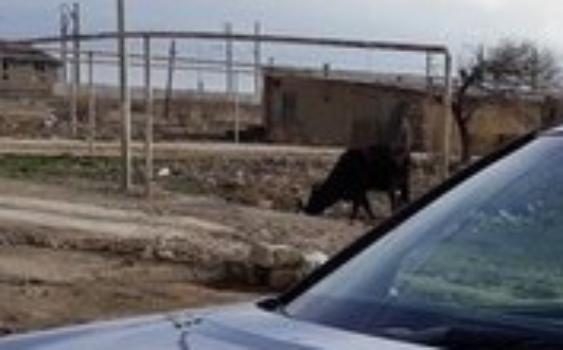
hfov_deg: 18.8
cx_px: 611
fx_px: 1639
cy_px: 536
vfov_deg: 11.6
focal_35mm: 107
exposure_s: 1/1208
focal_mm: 3.71
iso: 40
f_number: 1.7
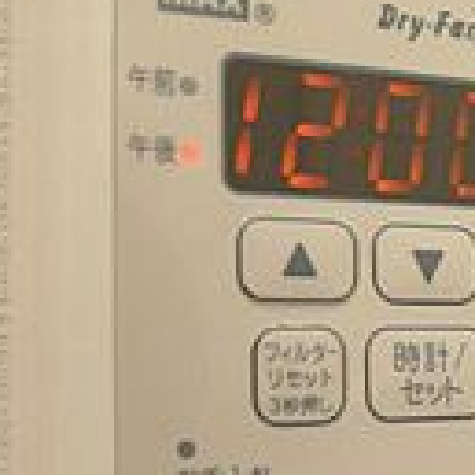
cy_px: 357
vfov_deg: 22.5
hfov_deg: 22.6
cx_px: 331
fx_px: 1180
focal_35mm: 76
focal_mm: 5.1
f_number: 2
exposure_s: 1/25
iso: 80
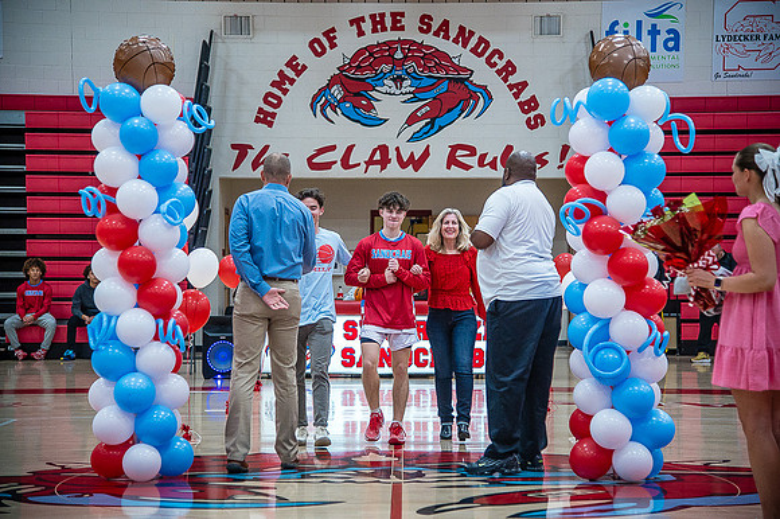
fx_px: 1776
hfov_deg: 24.8
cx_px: 390
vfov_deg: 16.6
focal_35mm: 82
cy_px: 260
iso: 2000
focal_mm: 82
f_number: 4
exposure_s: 1/320
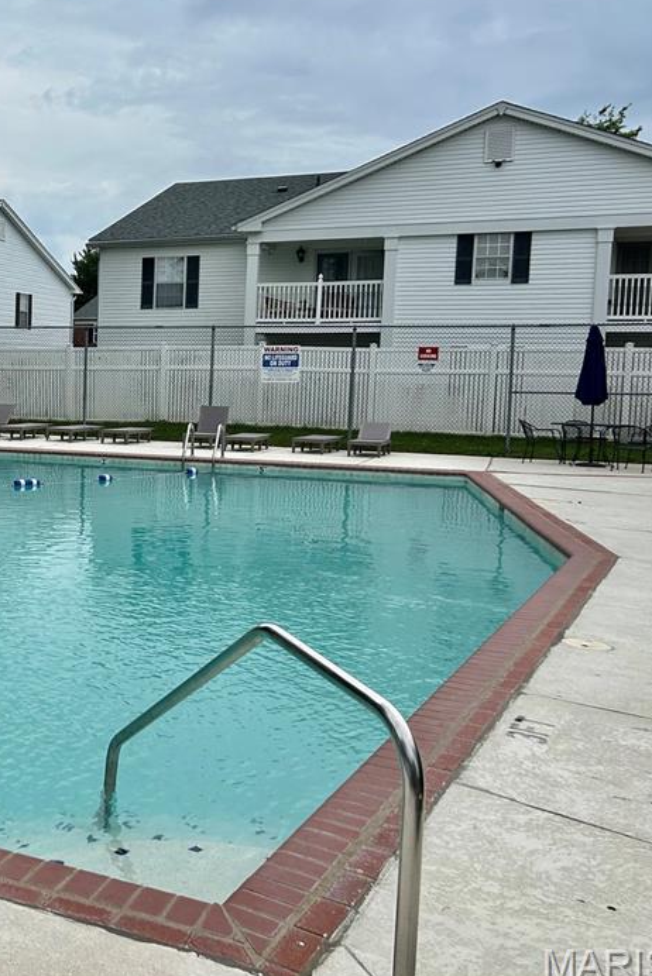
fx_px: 1085
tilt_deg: -5.2
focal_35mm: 40
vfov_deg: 48.4
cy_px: 453
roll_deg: -0.8
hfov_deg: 30.4
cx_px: -38
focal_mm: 5.7
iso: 50
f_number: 1.5
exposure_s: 1/3077
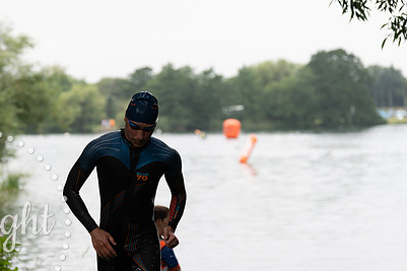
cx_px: 133
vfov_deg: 10.1
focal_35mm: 136
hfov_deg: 15.1
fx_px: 1537
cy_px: 172
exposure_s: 1/400
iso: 320
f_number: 3.2
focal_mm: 94
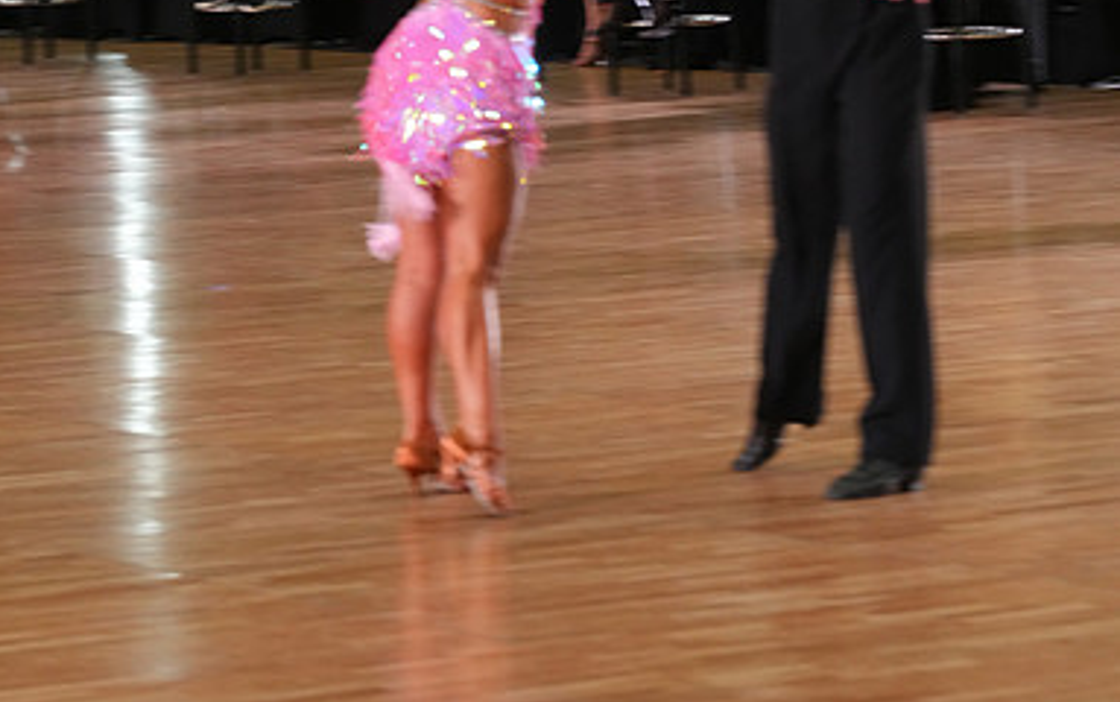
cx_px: 557
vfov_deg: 6.6
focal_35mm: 199
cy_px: -108
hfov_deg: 10.5
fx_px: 6079
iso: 3200
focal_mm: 129
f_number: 6.3
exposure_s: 1/200
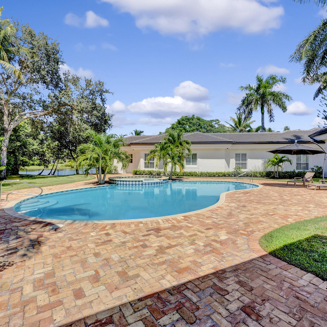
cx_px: 181
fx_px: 192
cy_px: 163
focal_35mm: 18
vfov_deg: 80.7
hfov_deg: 80.5
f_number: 11
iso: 320
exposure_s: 1/640
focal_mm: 14
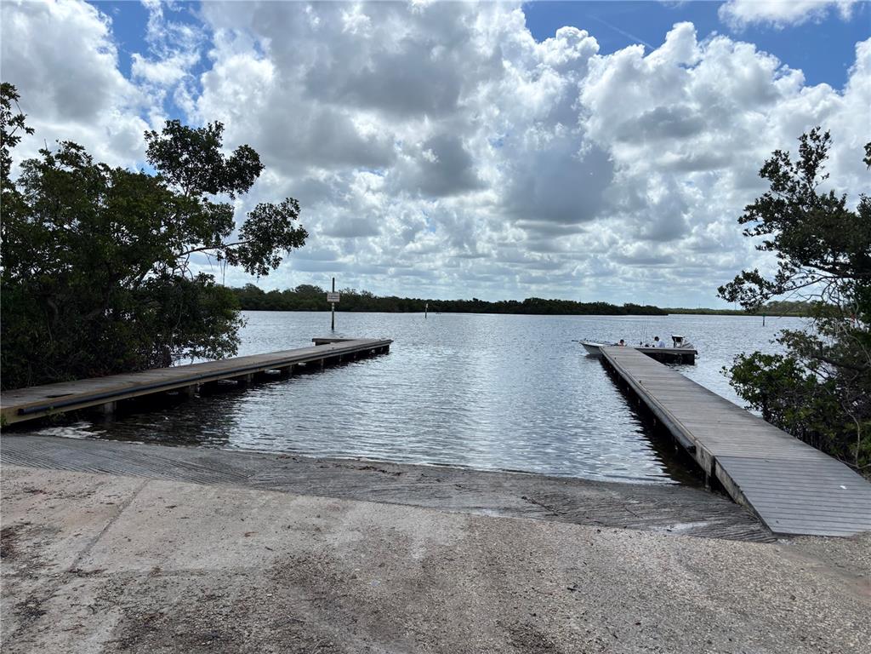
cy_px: 327
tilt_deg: -0.6
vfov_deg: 53.1
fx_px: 654
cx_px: 436
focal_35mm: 26
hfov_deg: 67.3
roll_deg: -0.6
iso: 50
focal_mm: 5.96
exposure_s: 1/6711
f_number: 1.6
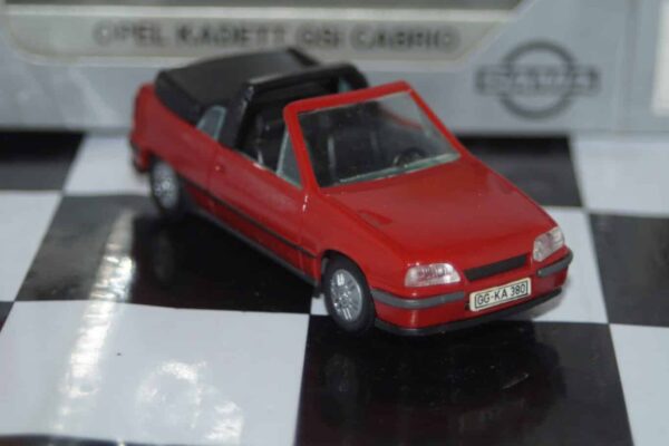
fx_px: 2230
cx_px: 334
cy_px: 223
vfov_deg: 11.4
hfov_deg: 17.1
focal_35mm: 120
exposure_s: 1/60
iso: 200
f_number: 5.6
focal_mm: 80
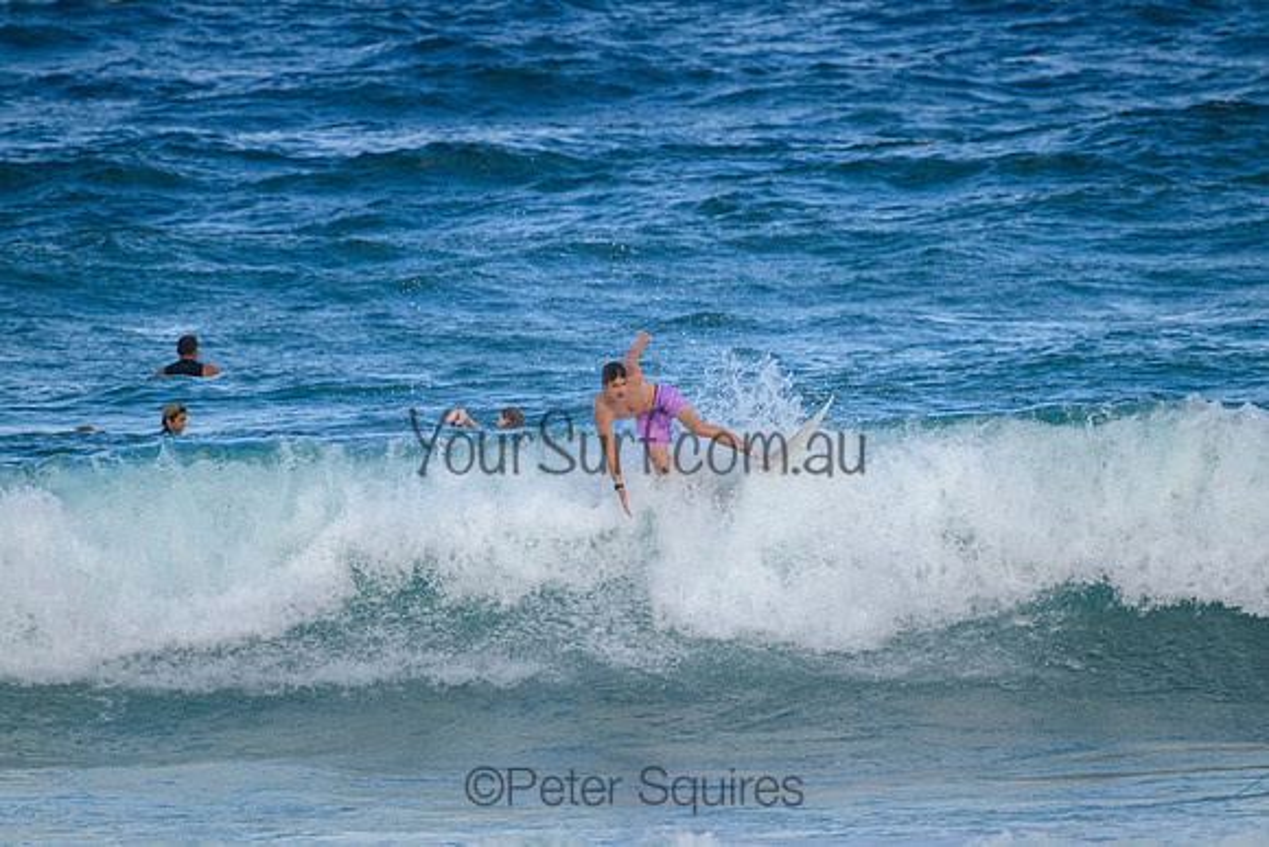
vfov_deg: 1.7
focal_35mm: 800
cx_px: 634
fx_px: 28205
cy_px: 424
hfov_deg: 2.6
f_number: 11
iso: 1600
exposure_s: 1/1600
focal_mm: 800
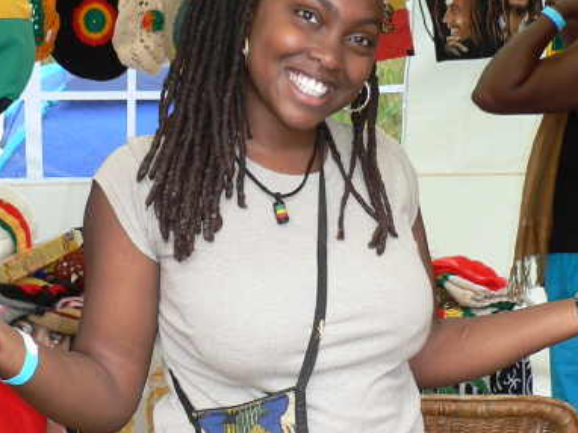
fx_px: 918
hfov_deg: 34.9
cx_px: 247
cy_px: 206
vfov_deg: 26.5
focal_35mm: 55
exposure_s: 1/100
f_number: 2.8
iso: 64
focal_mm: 6
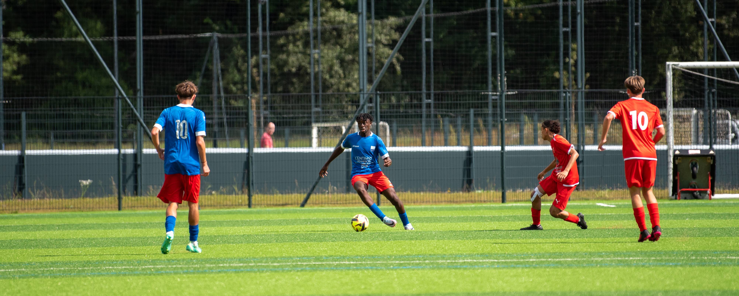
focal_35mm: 335
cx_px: 377
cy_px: 101
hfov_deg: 6.9
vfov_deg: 2.7
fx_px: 6168
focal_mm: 200
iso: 180
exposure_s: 1/4000
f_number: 2.8
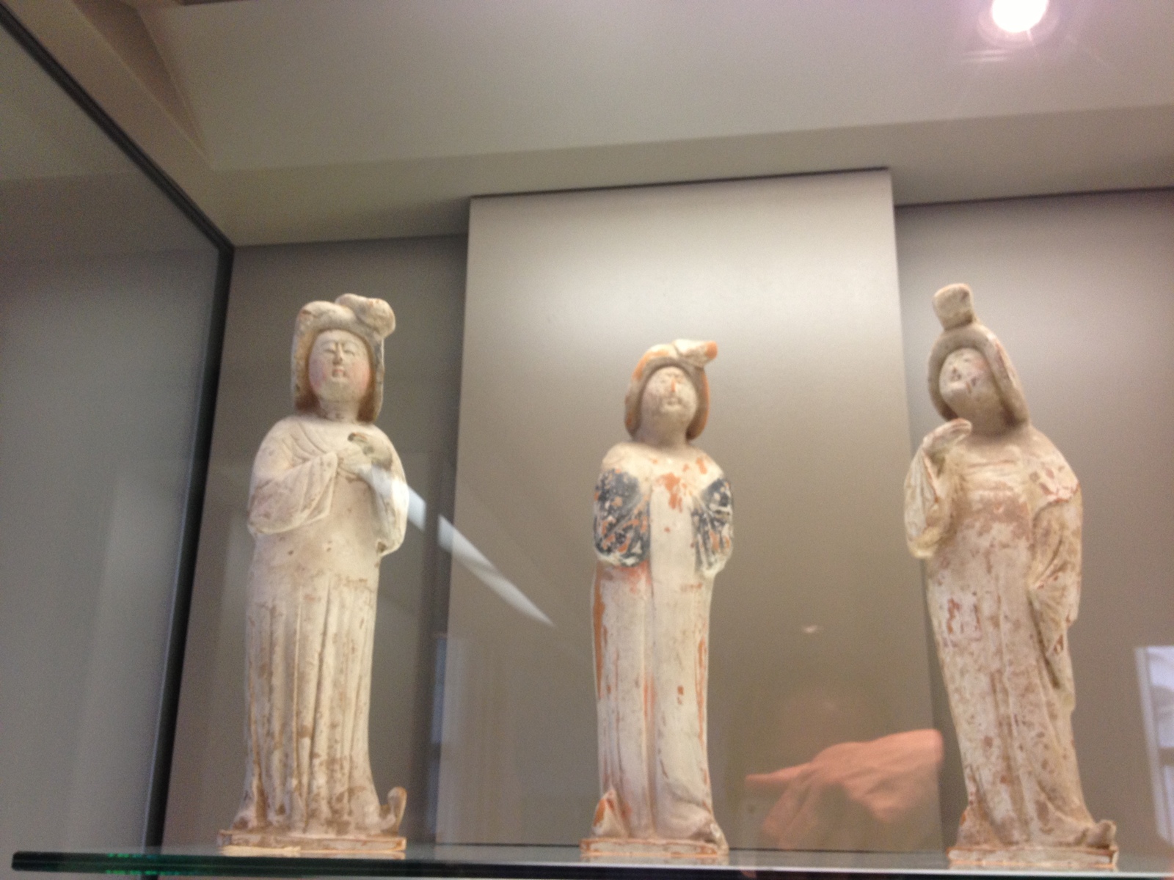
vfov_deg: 40.7
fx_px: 1187
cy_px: 440
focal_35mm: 35
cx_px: 587
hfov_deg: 52.6
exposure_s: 1/20
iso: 100
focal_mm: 4.28
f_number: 2.4
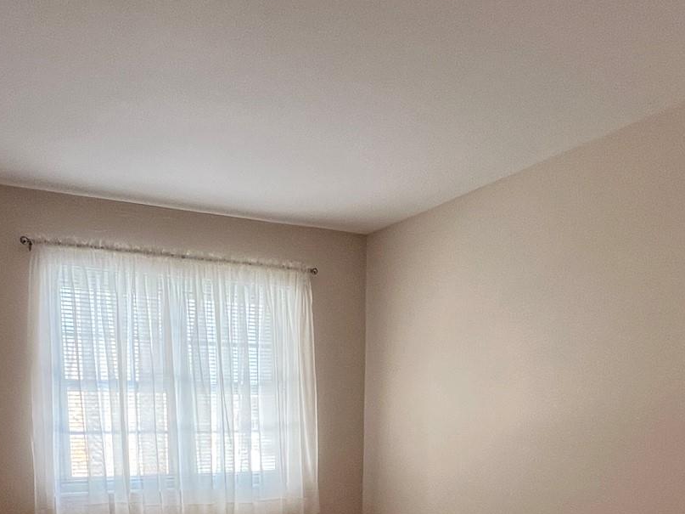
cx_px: 278
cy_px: 557
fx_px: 653
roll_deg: +1.2
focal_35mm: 33
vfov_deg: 36.7
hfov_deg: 55.0
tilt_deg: -11.7
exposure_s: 1/99
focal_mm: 1.57
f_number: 1.8
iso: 125
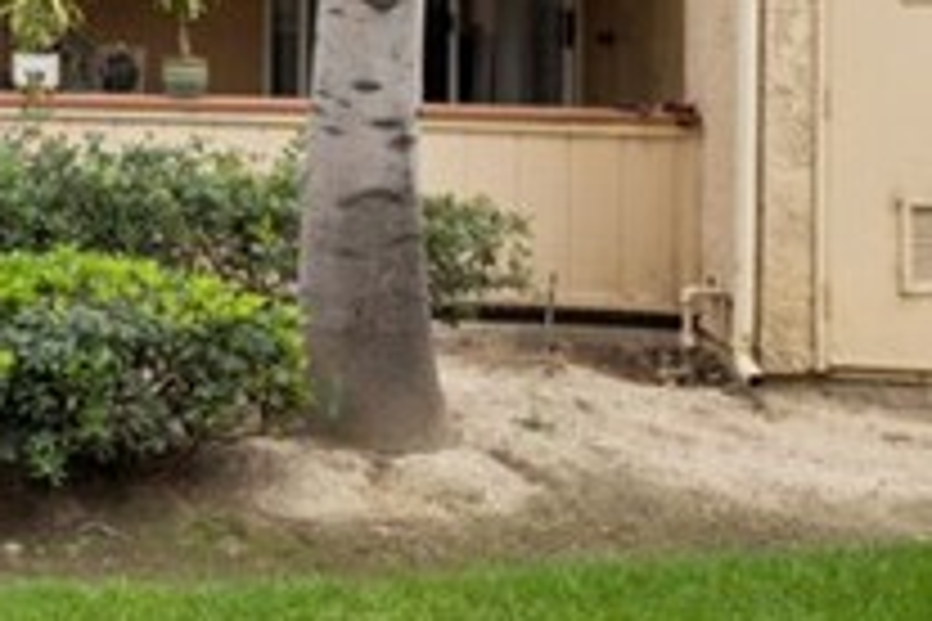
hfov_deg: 19.8
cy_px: -178
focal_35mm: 89
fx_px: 2304
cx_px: -473
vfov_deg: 14.7
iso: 100
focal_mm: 18
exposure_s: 1/60
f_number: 9
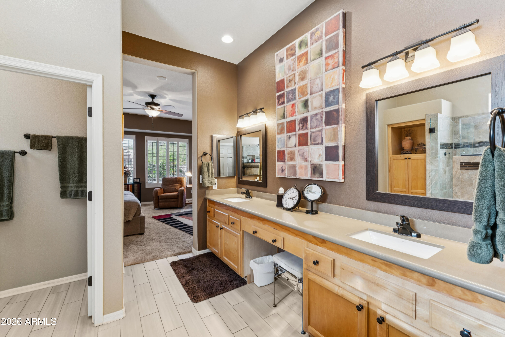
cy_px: 168
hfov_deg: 98.9
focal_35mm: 15
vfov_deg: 75.9
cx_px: 252
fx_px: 216
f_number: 13
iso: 400
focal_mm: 15.4
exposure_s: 1/5
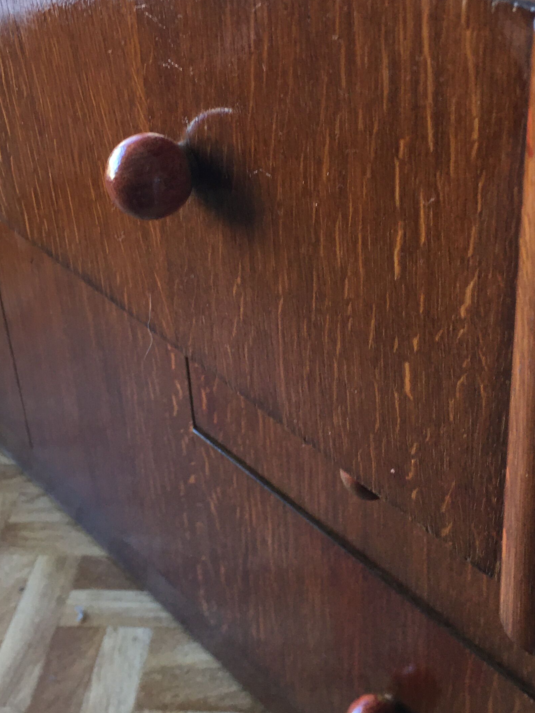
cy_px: 328
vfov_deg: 34.9
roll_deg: +1.5
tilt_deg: -30.9
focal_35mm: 55
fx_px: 1134
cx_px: 344
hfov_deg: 26.4
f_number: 2.2
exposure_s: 1/17
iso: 40
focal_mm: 4.15
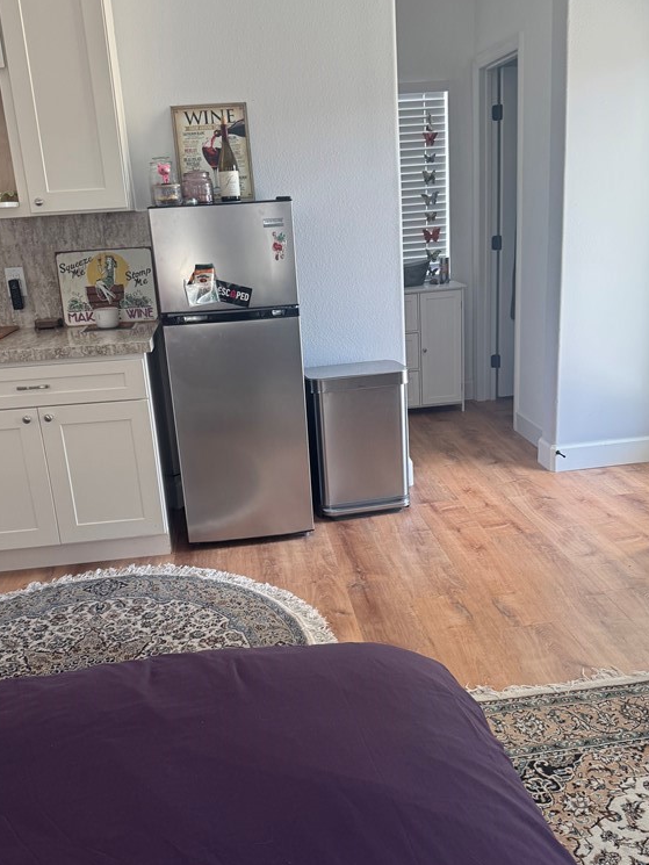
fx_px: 825
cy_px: 468
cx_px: 319
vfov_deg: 55.3
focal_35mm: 33
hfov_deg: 43.0
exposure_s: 1/121
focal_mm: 6.76
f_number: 1.78
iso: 125
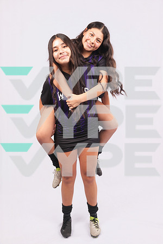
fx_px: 231
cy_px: 122
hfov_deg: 38.9
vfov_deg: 55.8
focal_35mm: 34
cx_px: 82
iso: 160
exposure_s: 1/200
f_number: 7.1
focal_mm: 34
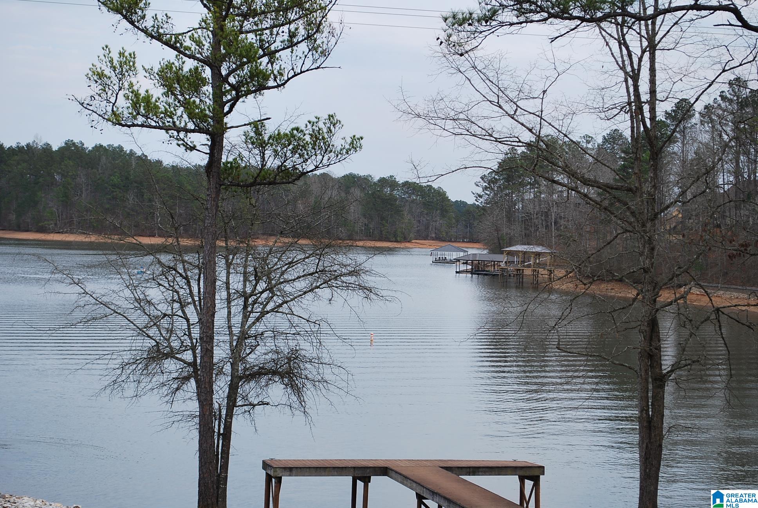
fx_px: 1739
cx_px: 379
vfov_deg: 16.6
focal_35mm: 82
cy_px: 254
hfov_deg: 24.6
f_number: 7.1
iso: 100
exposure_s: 1/200
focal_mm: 55
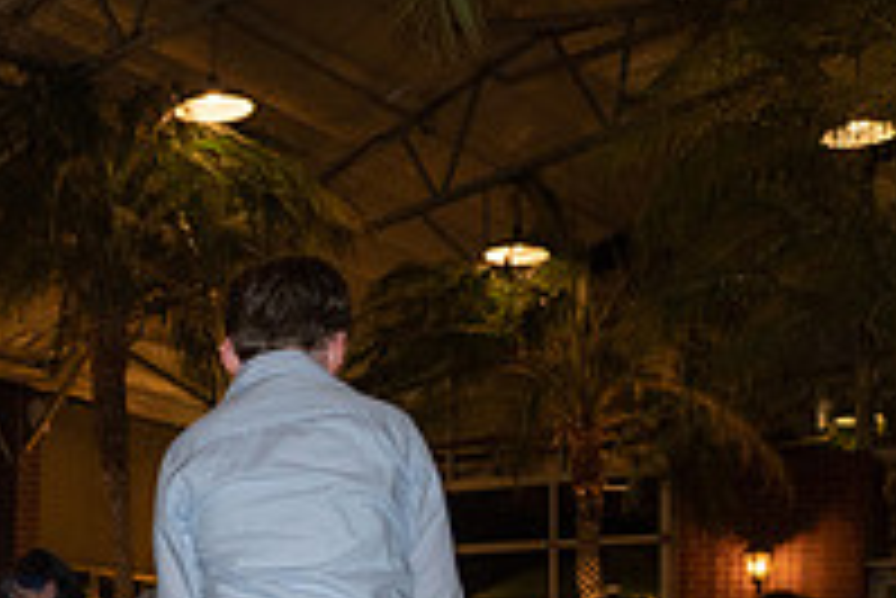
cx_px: -216
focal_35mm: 70
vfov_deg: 18.8
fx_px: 1743
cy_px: 636
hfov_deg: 25.5
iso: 2000
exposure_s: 1/125
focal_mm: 24
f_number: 2.8
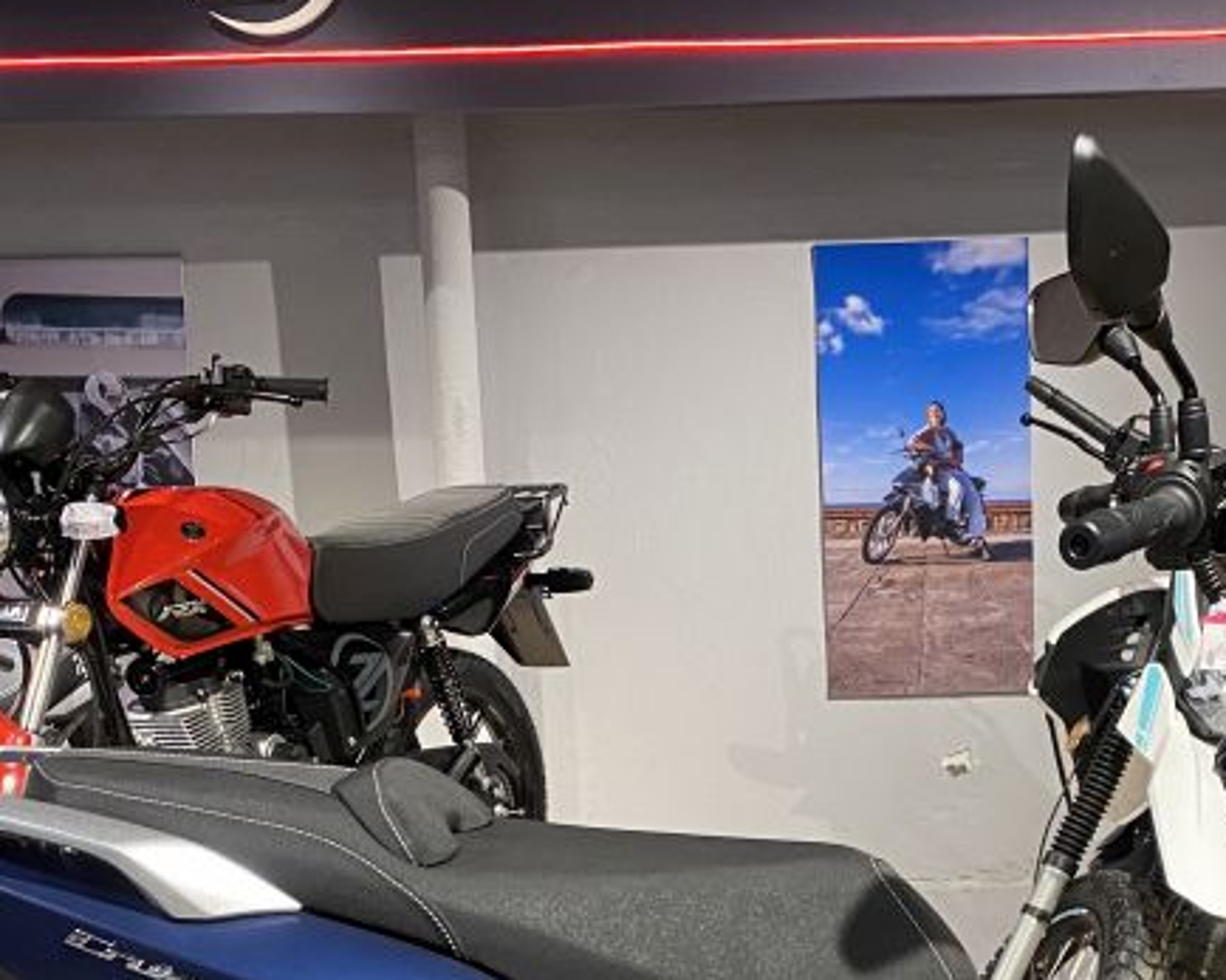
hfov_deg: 30.2
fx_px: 2249
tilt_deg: -11.4
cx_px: 864
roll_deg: +1.7
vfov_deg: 23.7
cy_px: 953
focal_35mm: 62
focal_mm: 4.25
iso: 160
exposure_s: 1/50
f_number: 1.8
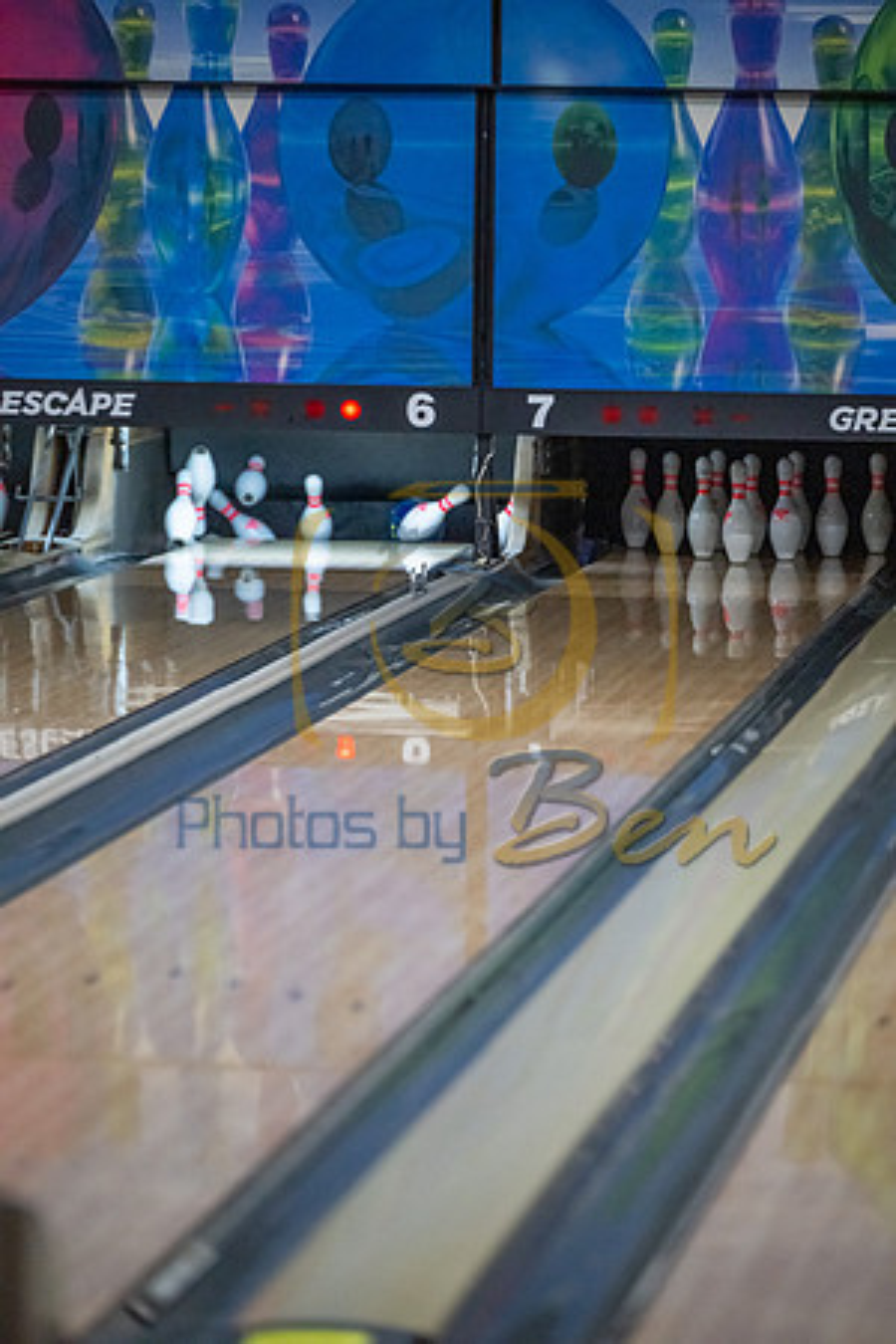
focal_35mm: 200
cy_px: 672
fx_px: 7466
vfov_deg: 10.3
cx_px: 448
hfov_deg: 6.9
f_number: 2.8
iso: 4000
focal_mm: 200
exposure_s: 1/1000
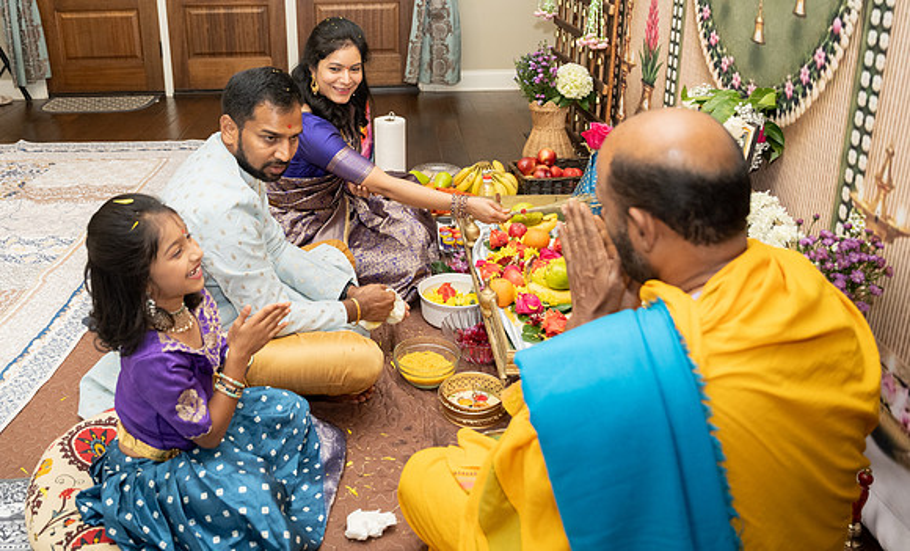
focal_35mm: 34
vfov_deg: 36.5
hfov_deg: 57.1
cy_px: 177
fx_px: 825
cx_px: 349
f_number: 3.2
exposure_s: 1/160
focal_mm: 26.5
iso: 1000
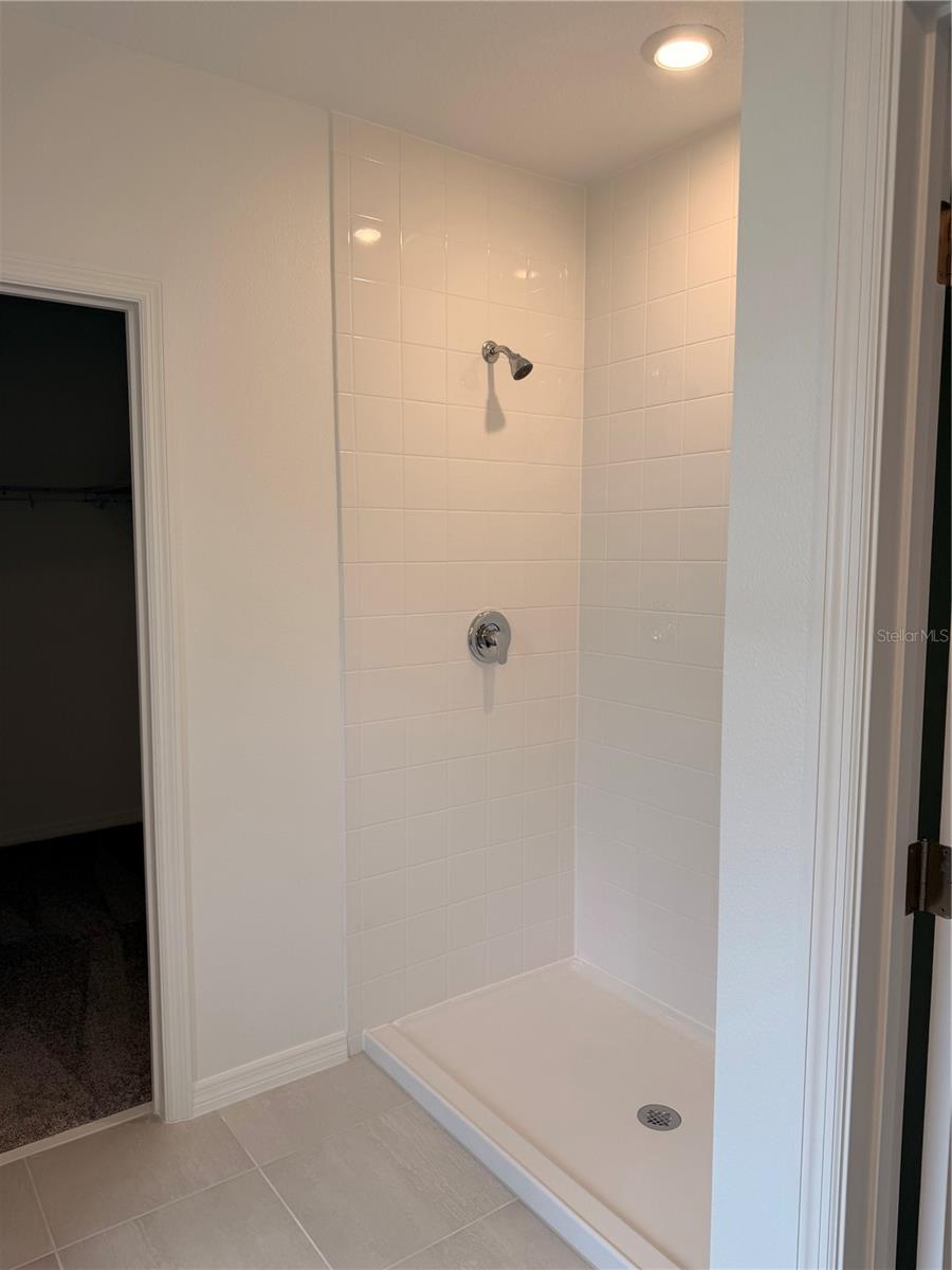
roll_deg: +0.8
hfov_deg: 56.8
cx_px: 476
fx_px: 880
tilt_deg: -6.8
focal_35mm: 24
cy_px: 635
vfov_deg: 71.6
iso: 64
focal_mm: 6.76
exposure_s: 1/189
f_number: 1.78
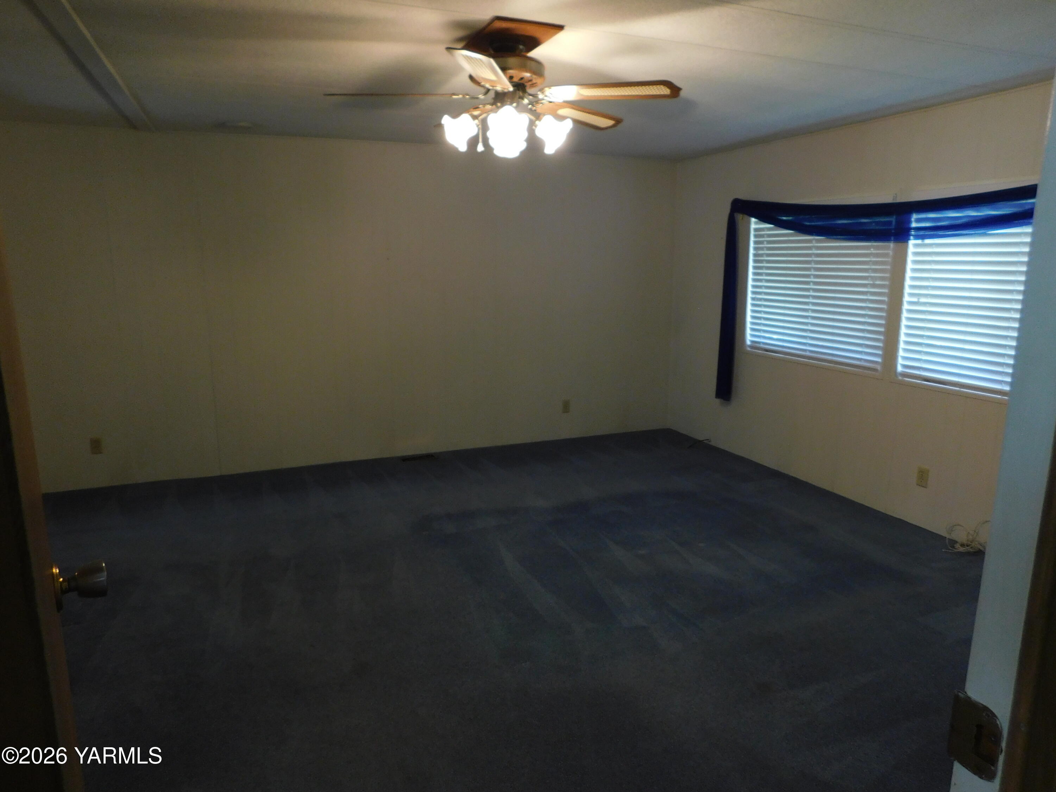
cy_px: 396
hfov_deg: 73.9
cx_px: 528
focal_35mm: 23
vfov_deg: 58.9
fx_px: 702
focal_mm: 4
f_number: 3
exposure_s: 1/30
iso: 200
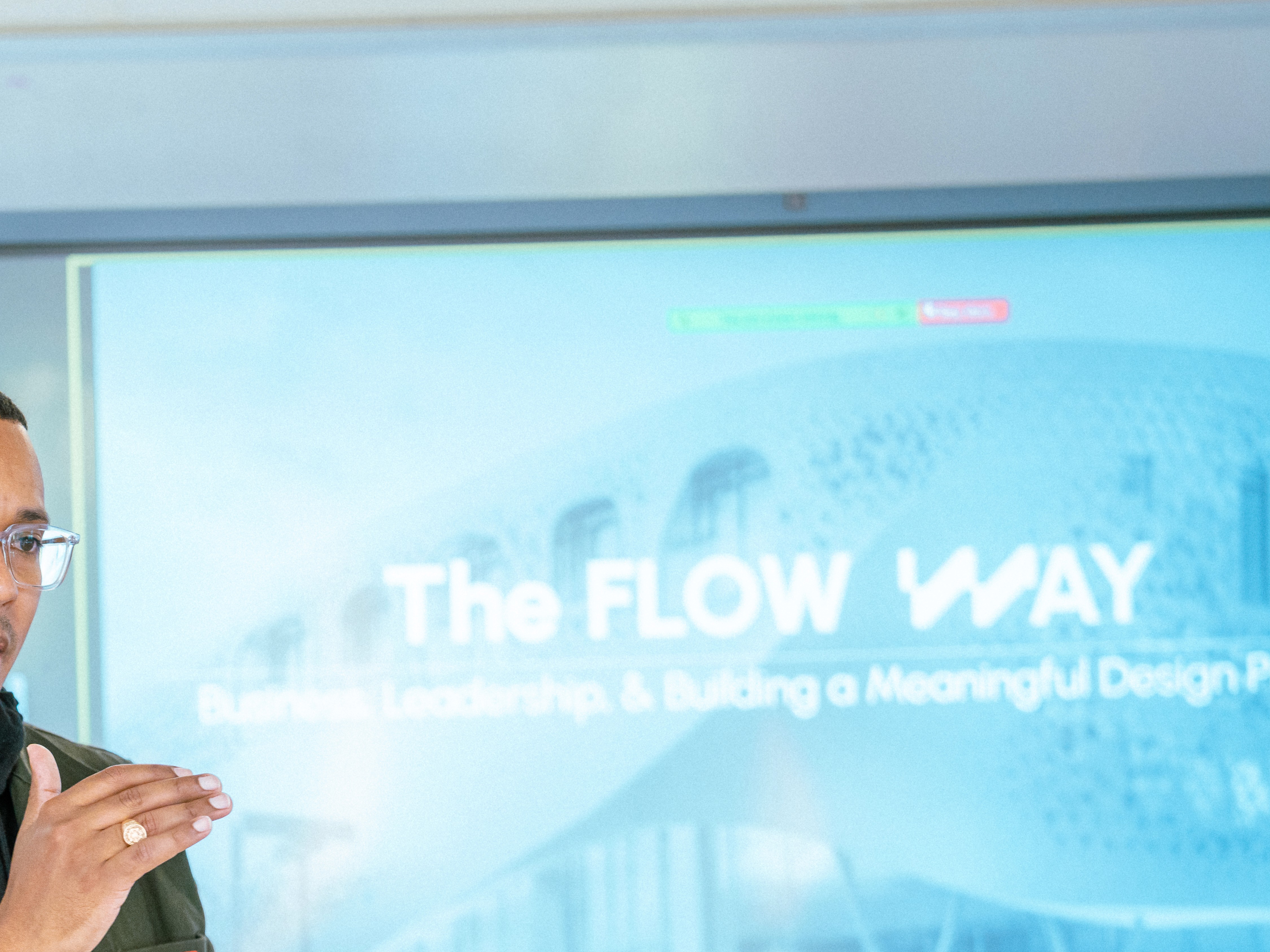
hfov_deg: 9.0
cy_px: 822
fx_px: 7998
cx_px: -5
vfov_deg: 6.8
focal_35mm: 218
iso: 640
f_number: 2.8
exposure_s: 1/125
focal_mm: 107.2
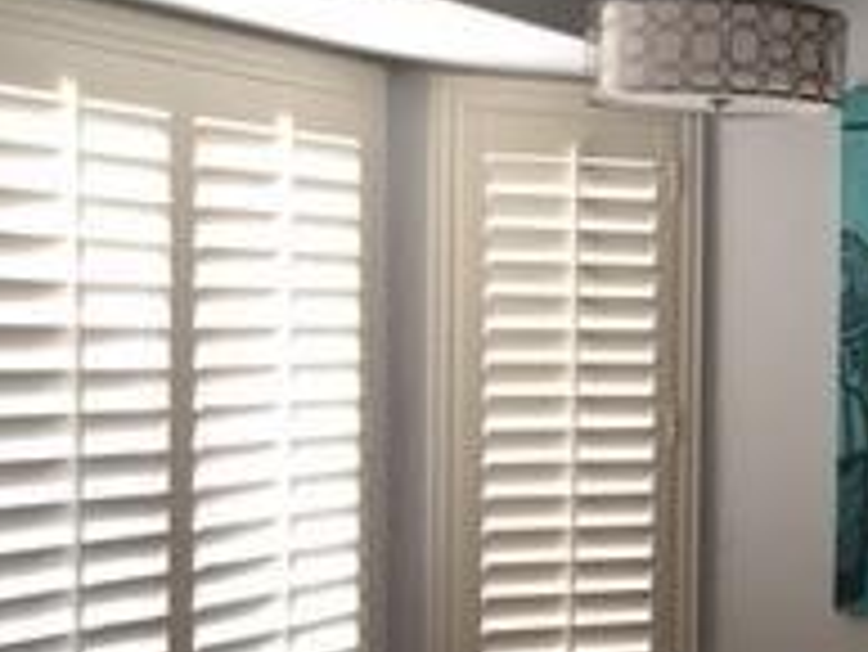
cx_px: 931
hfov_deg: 19.6
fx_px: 2409
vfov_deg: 15.4
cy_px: 436
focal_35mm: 96
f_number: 2.2
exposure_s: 1/30
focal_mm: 4.15
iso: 80
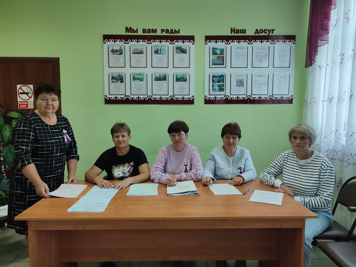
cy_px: 134
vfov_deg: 54.9
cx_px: 178
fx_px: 257
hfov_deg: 69.4
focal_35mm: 25
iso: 116
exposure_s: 1/33
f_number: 1.9
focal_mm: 6.04
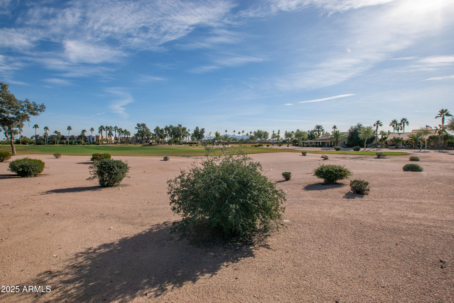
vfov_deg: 77.3
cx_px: 227
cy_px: 152
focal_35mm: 15
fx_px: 189
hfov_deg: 100.4
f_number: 13
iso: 100
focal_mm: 10
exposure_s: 1/200
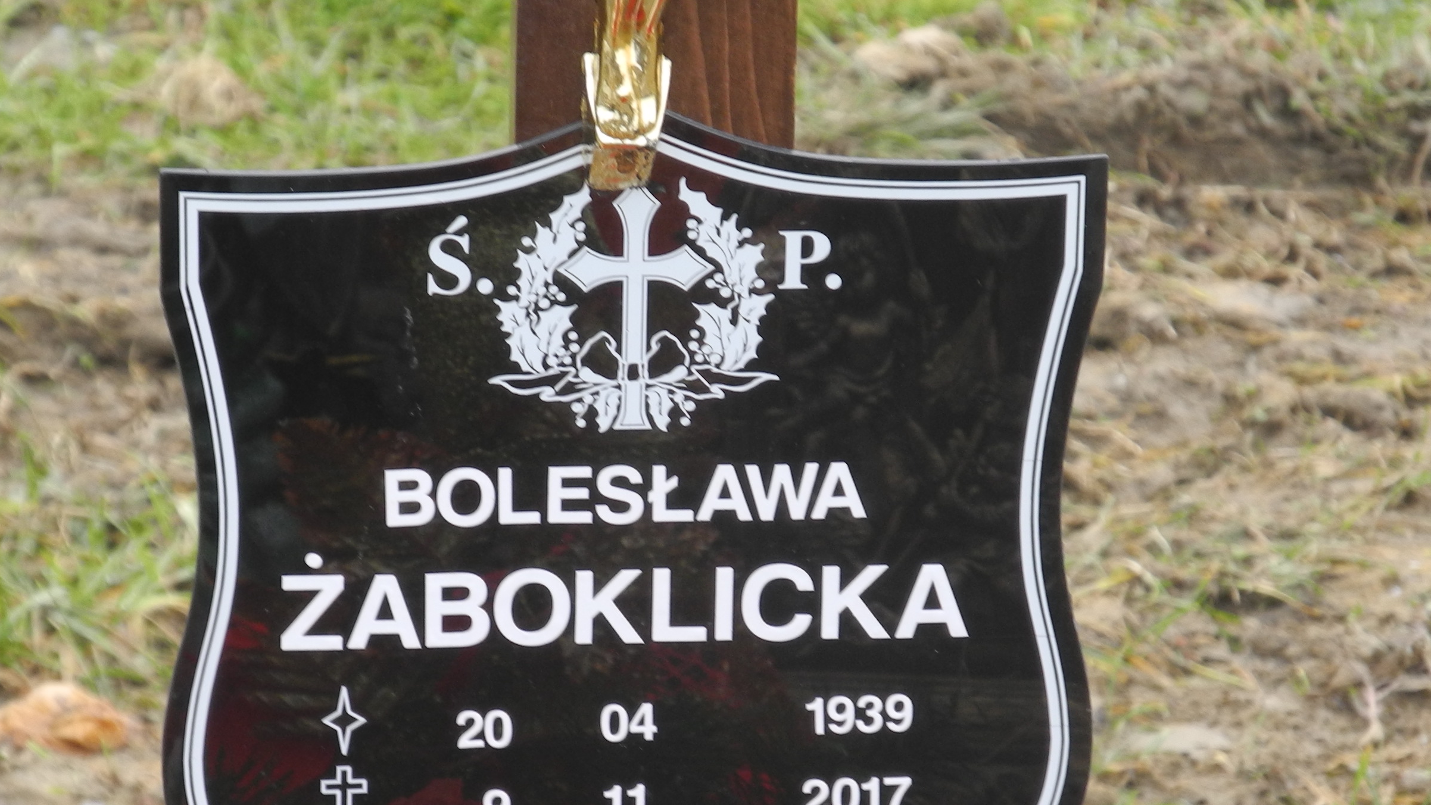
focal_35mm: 253
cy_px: 514
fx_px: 9600
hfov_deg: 8.5
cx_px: 639
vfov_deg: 4.8
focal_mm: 32.6
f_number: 5
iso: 125
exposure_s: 1/30
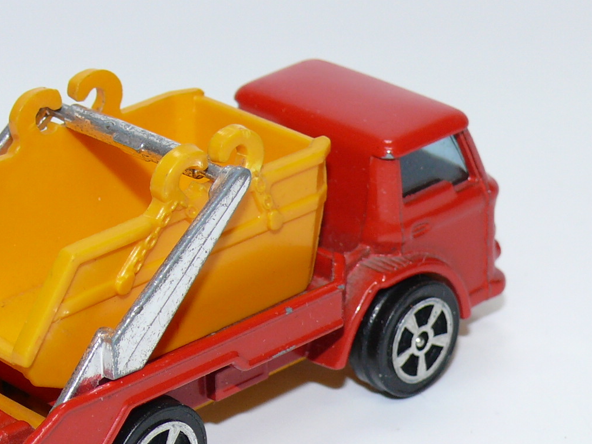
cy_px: 254
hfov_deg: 11.8
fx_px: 2855
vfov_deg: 8.9
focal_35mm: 167
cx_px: 177
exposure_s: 1/30
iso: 100
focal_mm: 13.7
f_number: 4
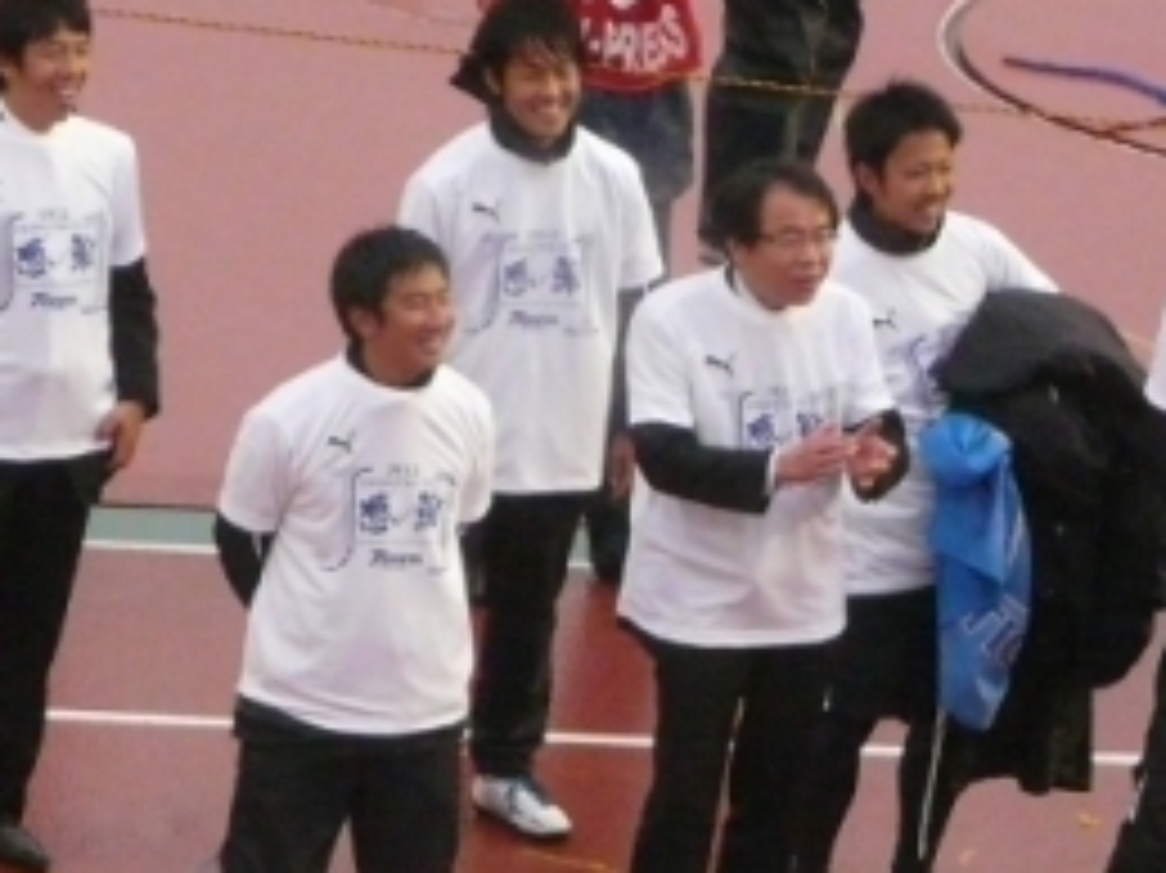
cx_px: 936
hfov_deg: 3.4
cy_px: 511
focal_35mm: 585
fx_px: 19696
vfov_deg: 2.5
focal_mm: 31.3
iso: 640
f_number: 3.6
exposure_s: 1/250
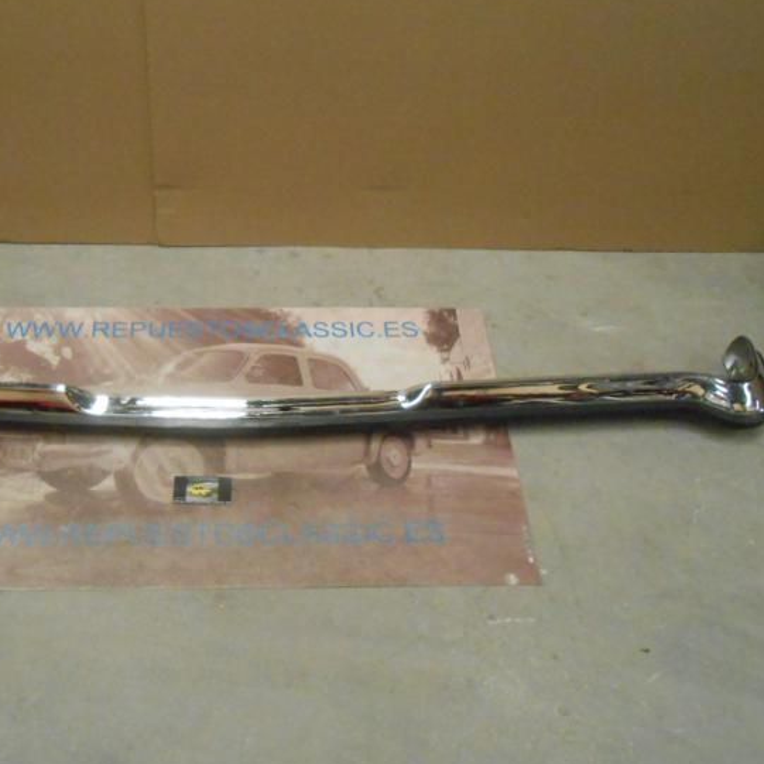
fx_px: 849
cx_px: 249
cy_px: 405
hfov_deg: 47.6
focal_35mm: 34
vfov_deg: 48.4
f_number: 3.5
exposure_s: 1/30
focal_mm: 4.6
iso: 800
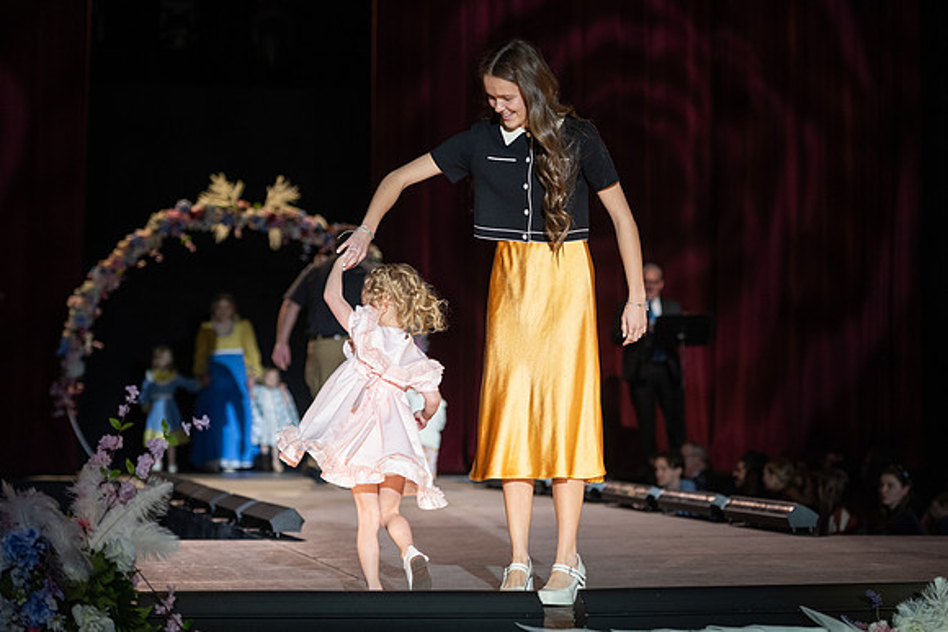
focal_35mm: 105
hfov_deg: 19.5
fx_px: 2754
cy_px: 341
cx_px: 521
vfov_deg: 13.1
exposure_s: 1/640
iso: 640
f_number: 2.8
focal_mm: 95
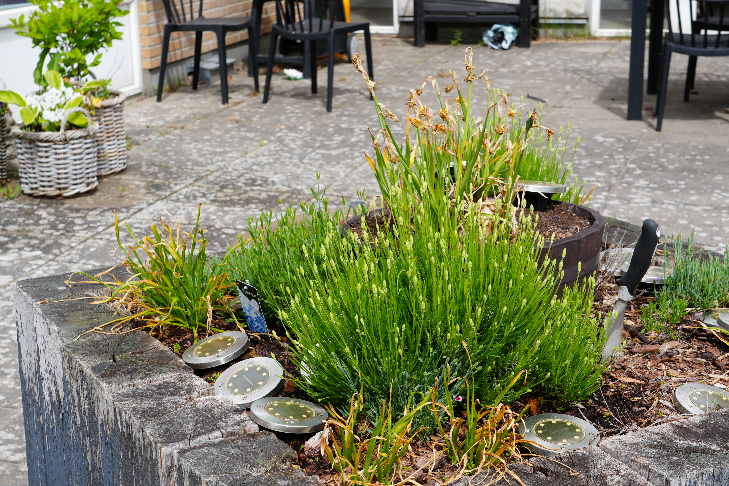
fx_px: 1336
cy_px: 243
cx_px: 364
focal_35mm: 66
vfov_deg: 20.6
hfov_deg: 30.5
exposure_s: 1/160
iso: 100
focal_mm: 44
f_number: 8
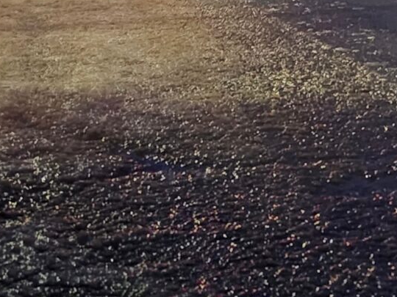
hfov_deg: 16.9
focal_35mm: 109
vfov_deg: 13.3
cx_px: 532
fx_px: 1250
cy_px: -33
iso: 1600
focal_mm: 5.54
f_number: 1.8
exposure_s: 1/25.1
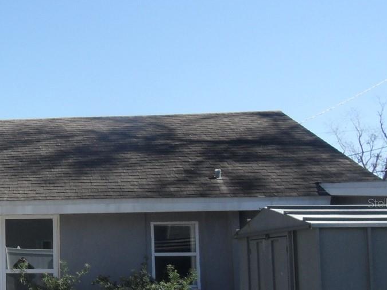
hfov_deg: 30.3
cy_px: 203
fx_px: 637
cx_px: -37
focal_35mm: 57
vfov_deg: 25.5
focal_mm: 4.3
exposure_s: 1/500
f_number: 4
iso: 80
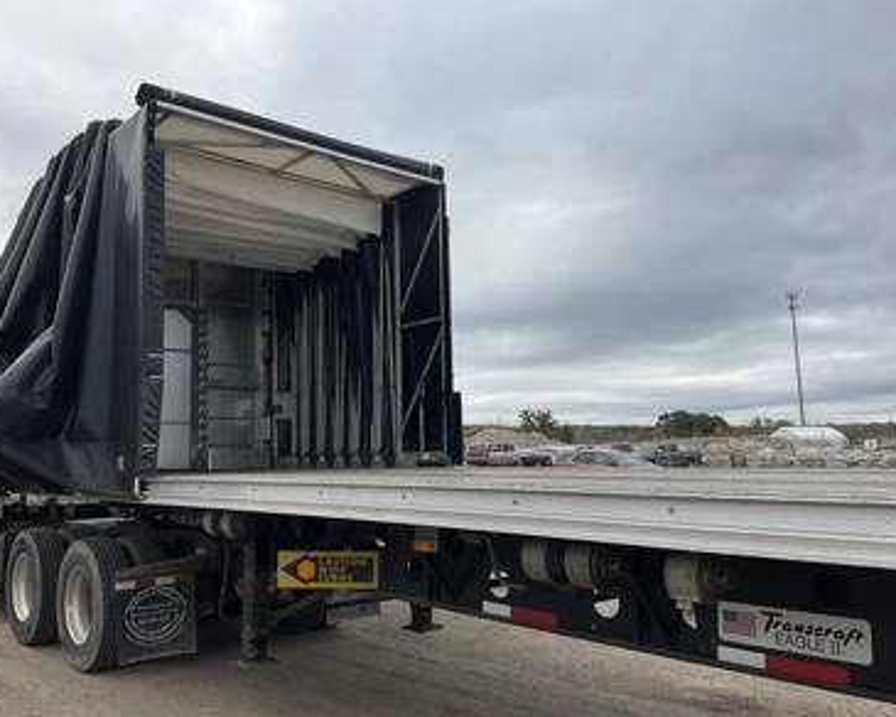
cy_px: 361
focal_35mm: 31
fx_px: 822
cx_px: 415
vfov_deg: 47.1
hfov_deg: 57.1
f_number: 1.8
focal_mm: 3
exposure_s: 1/962
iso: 25
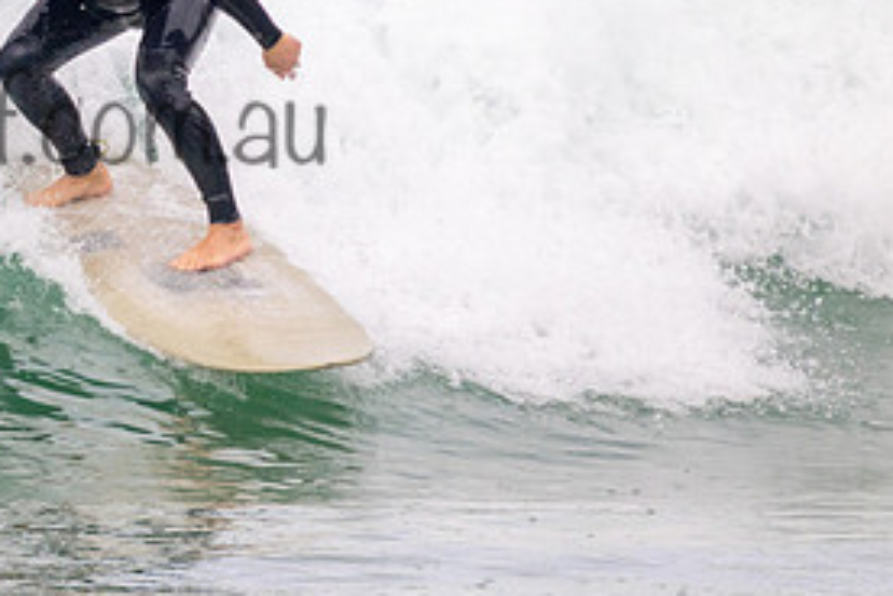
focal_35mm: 1791
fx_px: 44423
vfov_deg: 0.8
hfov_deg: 1.2
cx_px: -71
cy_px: 53
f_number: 11
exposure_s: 1/1250
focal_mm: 800
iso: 1600
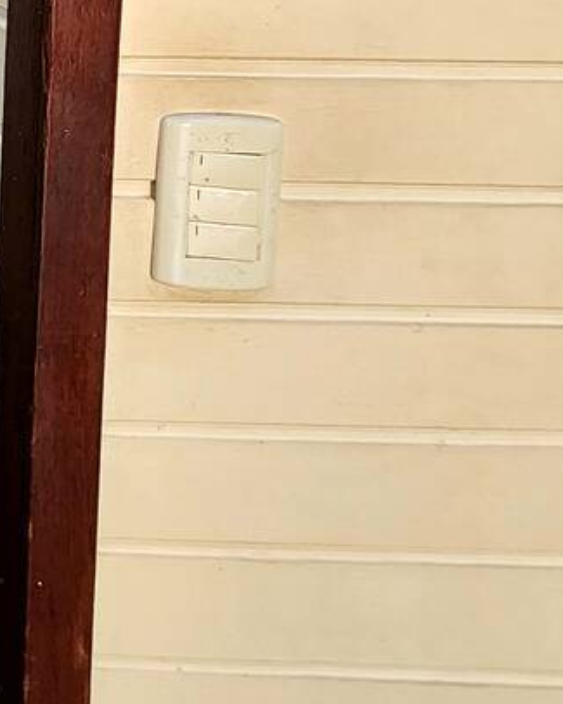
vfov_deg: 31.6
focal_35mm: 45
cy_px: -213
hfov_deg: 19.5
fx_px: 937
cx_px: -549
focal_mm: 2.2
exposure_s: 1/60.2
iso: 320
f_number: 2.2
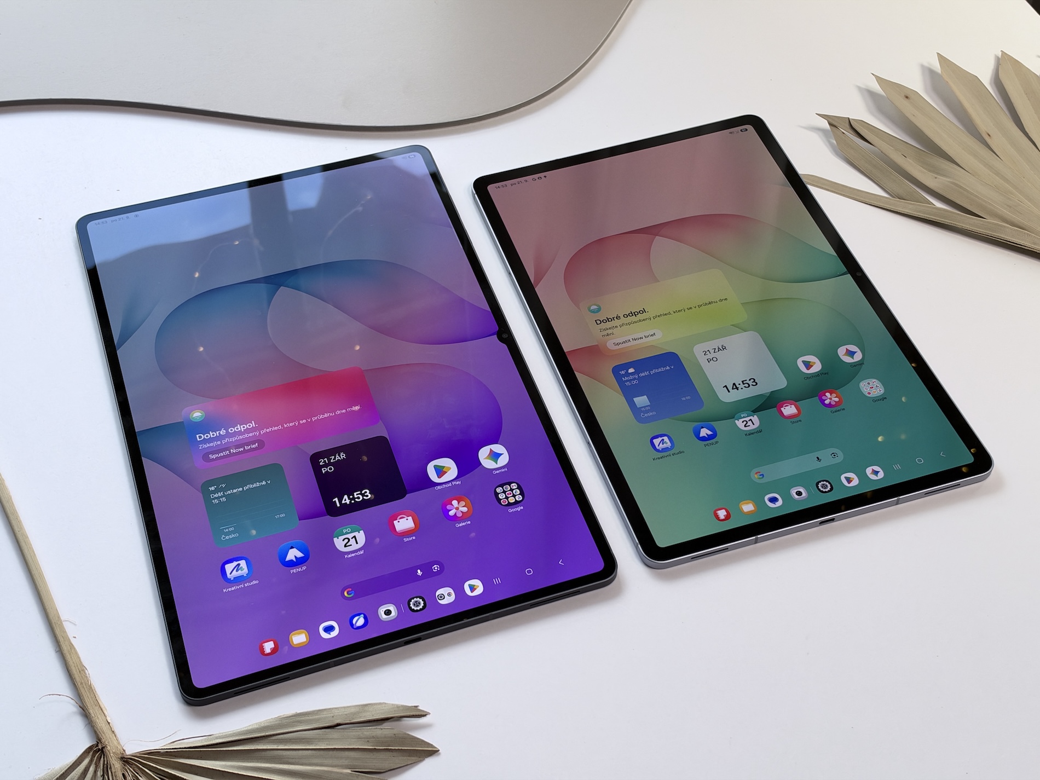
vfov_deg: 30.3
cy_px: 390
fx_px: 1442
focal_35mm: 48
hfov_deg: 39.7
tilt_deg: -49.7
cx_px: 520
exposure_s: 1/215
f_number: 1.8
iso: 64
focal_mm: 6.93
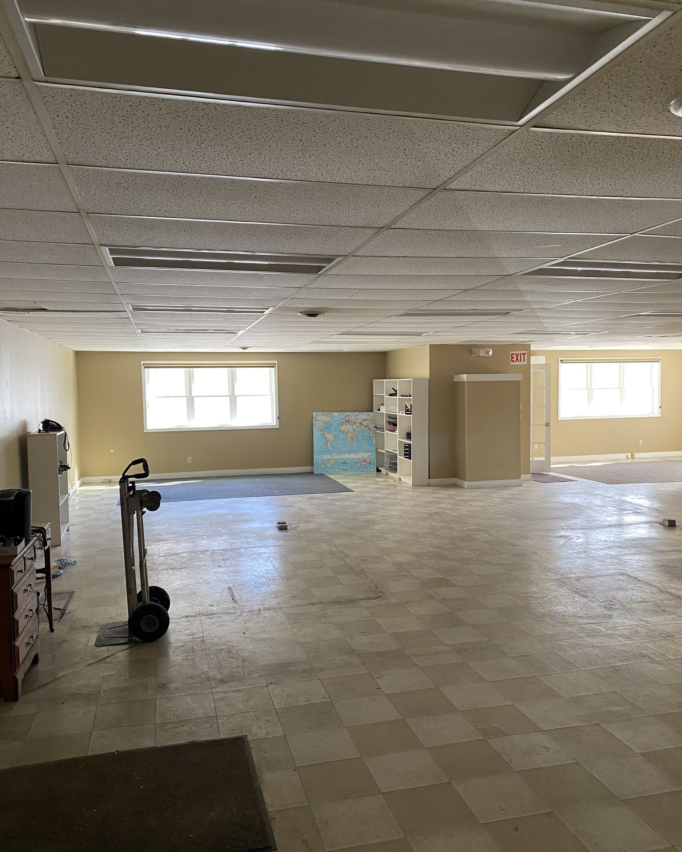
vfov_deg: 62.2
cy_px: 441
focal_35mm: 28
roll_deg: +0.6
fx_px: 706
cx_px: 334
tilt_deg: -2.9
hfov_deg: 51.5
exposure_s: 1/62
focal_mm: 4.25
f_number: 1.8
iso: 125
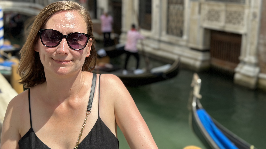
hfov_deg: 39.2
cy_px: 58
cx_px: 133
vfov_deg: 22.6
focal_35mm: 53
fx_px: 374
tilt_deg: -10.1
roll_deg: -2.1
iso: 80
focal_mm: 6.86
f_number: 1.78
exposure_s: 1/3058
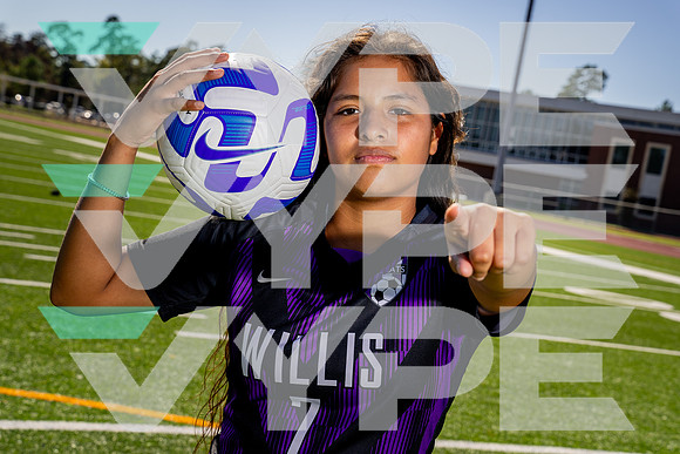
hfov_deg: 29.0
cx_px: 340
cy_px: 227
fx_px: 1315
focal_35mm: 70
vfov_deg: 19.6
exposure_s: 1/250
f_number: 9
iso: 100
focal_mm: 68
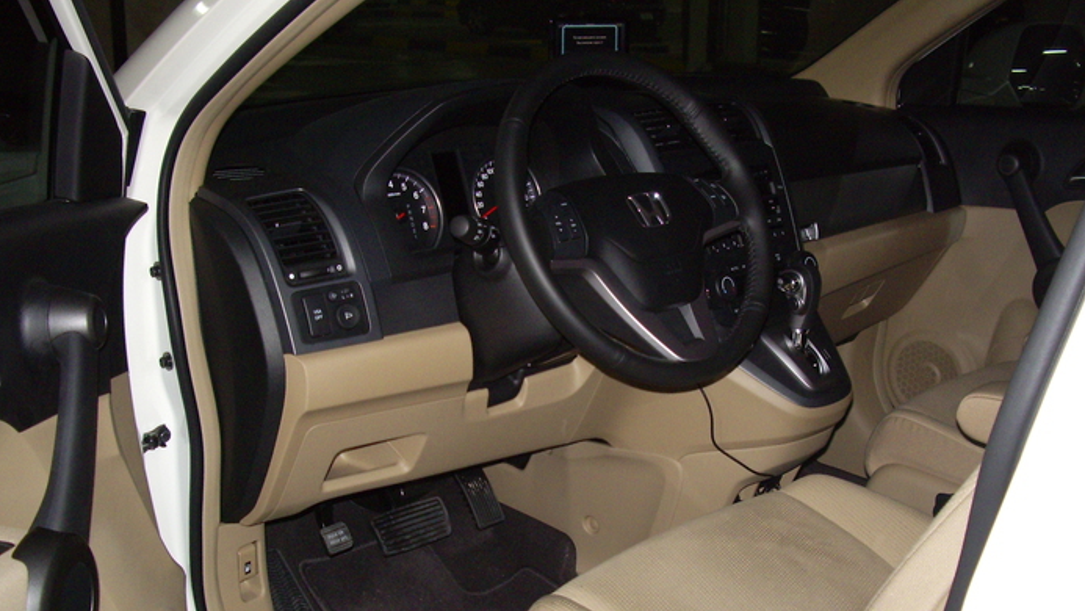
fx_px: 1266
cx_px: 528
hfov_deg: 46.4
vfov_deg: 27.0
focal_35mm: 44
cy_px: 381
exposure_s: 1/40
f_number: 2.6
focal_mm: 5.8
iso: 160
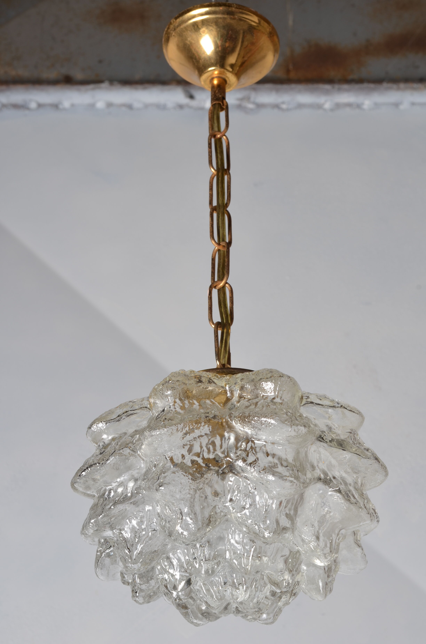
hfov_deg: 18.1
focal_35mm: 75
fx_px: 1337
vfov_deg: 27.0
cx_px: 213
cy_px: 322
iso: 100
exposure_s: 1/125
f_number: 11
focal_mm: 50
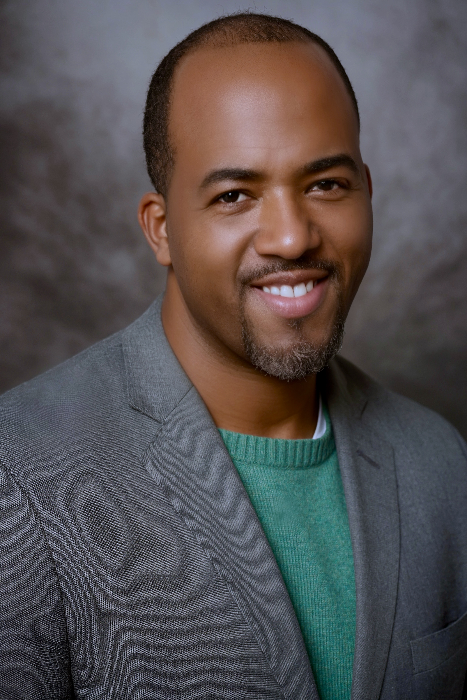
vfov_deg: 23.9
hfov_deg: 16.1
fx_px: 1654
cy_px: 350
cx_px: 234
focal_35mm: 85
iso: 200
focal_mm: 85
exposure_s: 1/60
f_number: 6.7
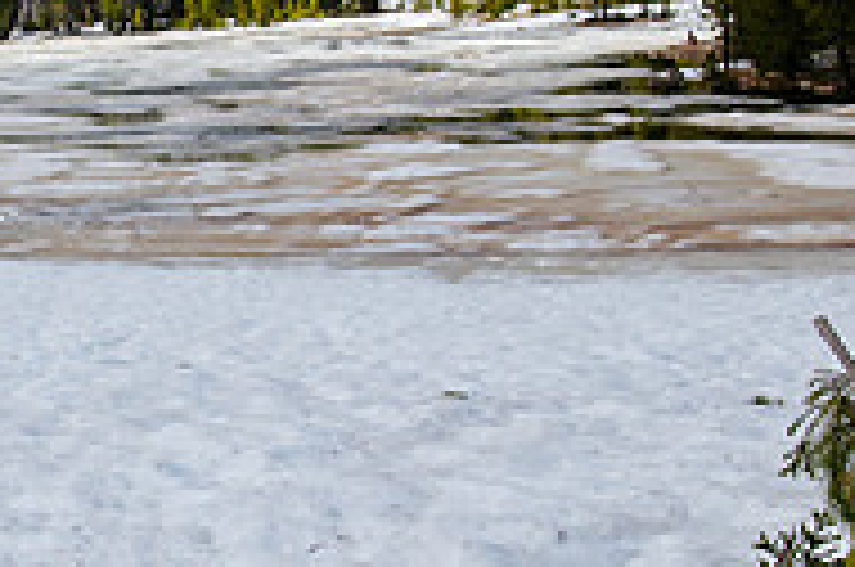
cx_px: -153
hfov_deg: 16.9
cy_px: 216
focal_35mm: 116
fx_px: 2750
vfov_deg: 11.8
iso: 200
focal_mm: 38
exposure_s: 1/640
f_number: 8
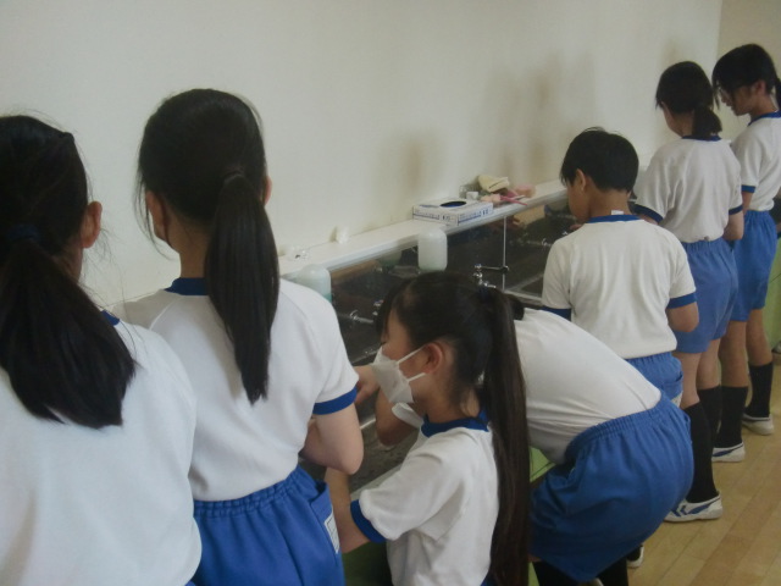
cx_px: 390
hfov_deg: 49.0
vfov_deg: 37.7
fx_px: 857
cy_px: 293
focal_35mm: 38
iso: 320
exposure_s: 1/60
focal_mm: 6.66
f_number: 3.9
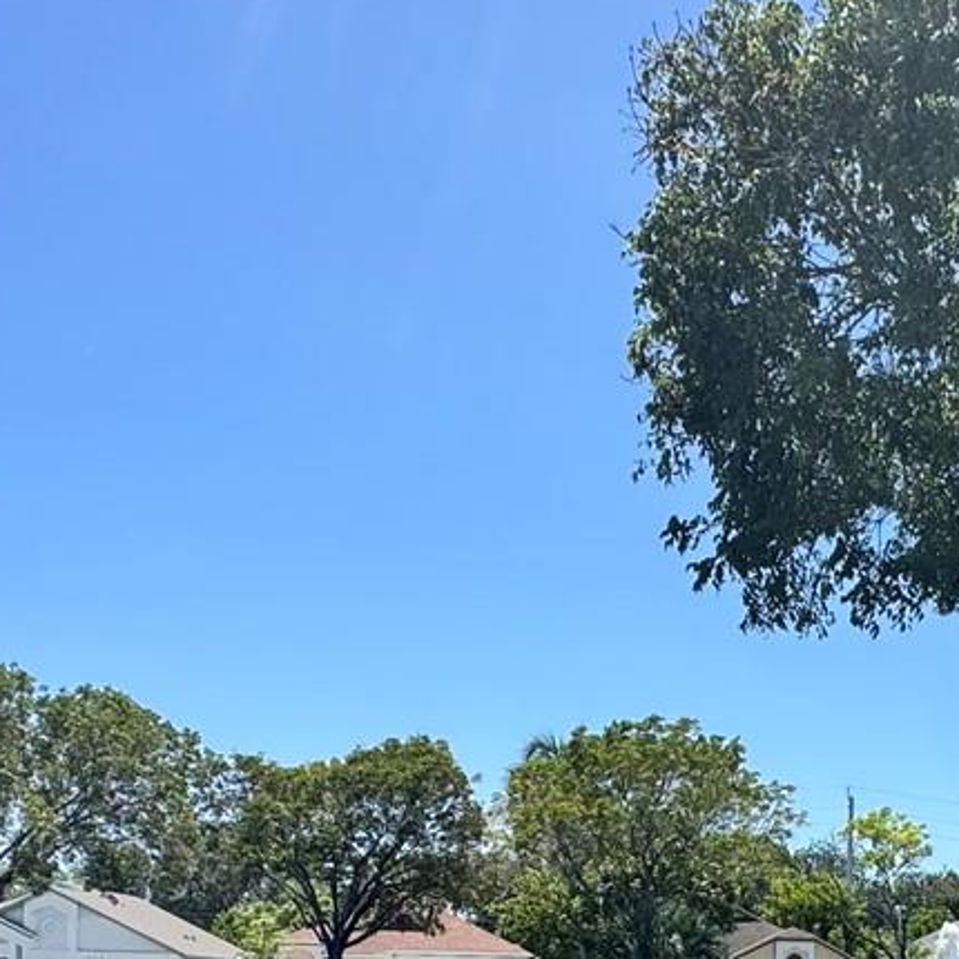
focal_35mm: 46
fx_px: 1442
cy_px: 1019
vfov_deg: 32.9
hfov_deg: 35.0
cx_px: 830
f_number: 2.2
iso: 40
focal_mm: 2.22
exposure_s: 1/1395
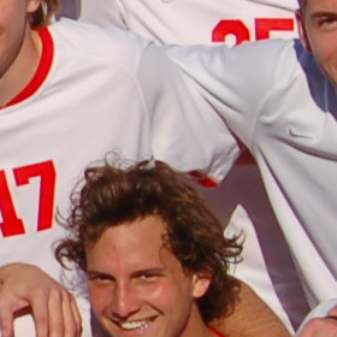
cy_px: 155
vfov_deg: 4.3
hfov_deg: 4.1
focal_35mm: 411
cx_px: -597
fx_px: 4527
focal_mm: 30
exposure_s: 1/640
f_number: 9
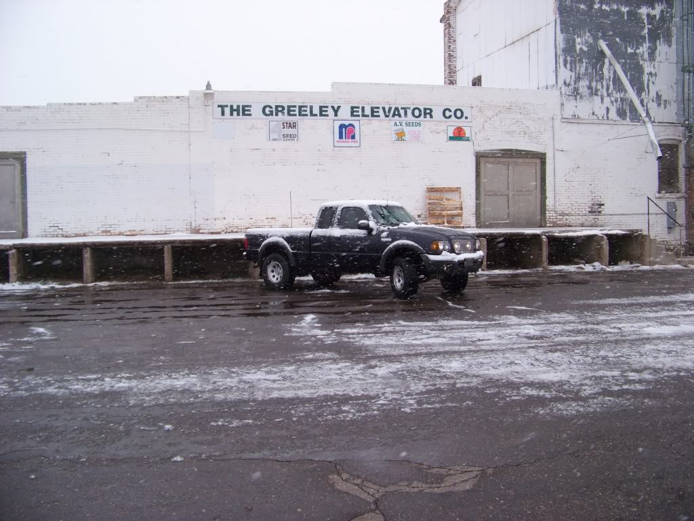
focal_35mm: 36
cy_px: 260
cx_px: 347
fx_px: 722
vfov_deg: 39.7
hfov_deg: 51.4
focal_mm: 5.85
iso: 64
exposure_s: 1/640
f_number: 2.8
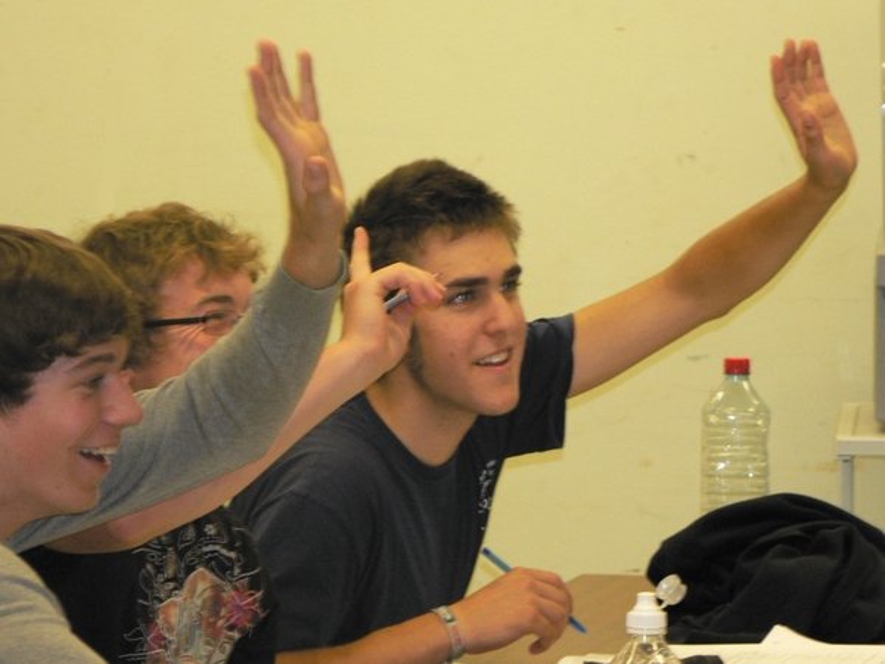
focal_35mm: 223
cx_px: 442
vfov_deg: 6.7
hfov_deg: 8.9
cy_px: 332
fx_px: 5701
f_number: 3.3
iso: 300
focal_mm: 37.1
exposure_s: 1/60
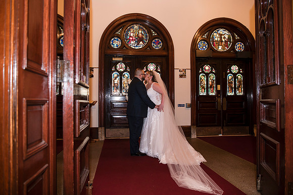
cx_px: 146
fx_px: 218
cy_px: 98
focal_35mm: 27
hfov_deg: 67.8
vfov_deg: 48.2
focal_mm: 26
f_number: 2.8
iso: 800
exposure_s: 1/125
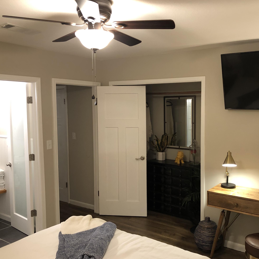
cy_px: 131
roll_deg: +1.4
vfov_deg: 48.4
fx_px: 288
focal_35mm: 34
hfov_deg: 48.1
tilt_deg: -4.8
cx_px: 159
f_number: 1.8
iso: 50
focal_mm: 3.99
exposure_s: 1/15
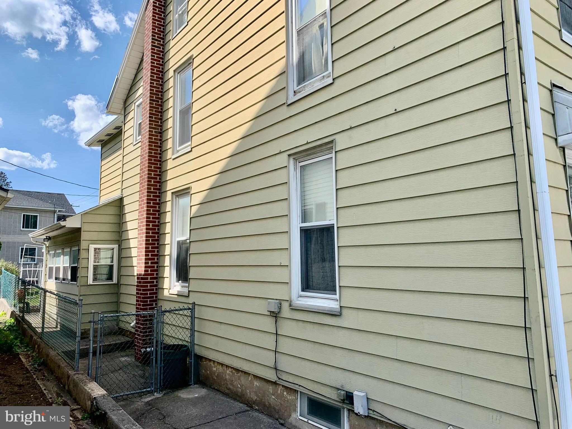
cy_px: 214
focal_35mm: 26
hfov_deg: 67.3
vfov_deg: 53.1
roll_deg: +0.9
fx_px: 430
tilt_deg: +6.2
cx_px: 286
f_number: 1.8
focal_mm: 4.25
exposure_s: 1/1387
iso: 25
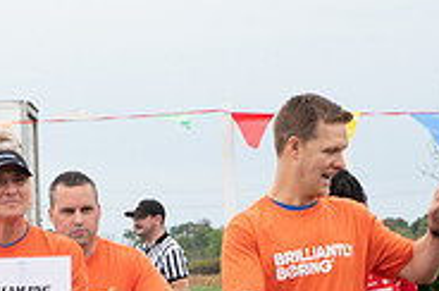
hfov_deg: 8.2
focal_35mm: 252
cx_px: 126
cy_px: 453
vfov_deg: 5.4
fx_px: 3068
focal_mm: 65
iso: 640
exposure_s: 1/200
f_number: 10
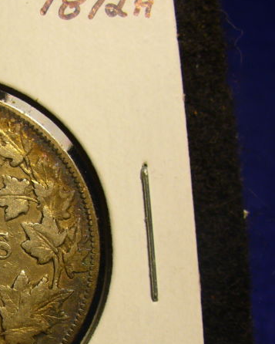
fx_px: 824
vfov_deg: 23.3
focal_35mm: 81
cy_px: 253
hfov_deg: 18.0
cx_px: -52
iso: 80
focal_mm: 6.1
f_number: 2.8
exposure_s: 1/80
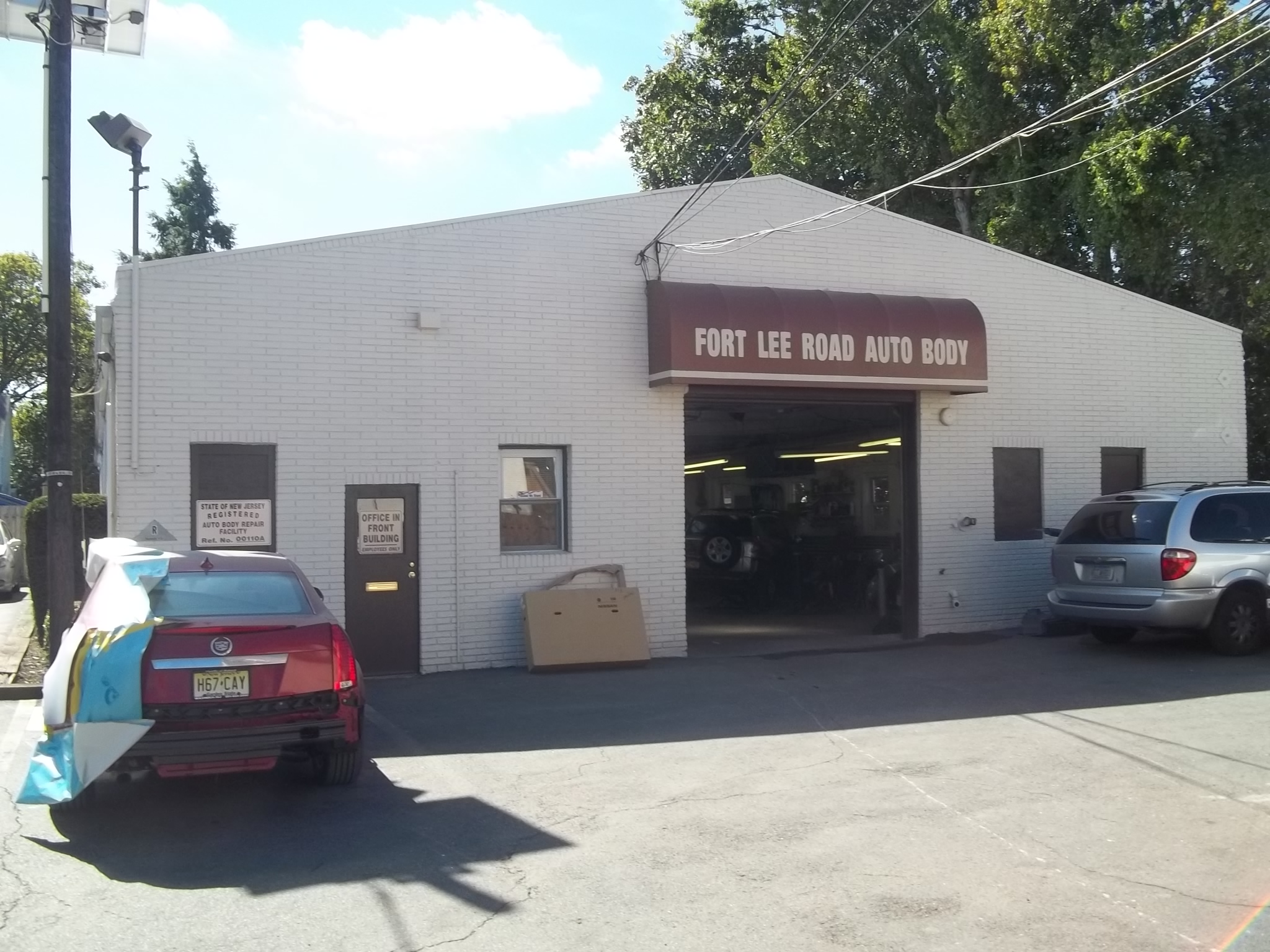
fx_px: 1174
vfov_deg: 44.2
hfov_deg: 56.8
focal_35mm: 32
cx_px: 635
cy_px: 476
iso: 64
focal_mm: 5.7
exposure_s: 1/60
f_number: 8.8
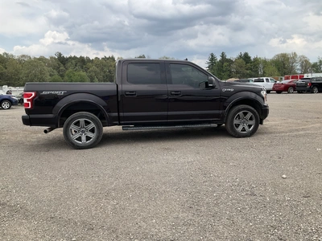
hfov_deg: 61.7
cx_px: 161
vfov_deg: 48.2
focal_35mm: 29
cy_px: 120
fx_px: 270
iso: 25
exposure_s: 1/978
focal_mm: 3
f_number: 1.8
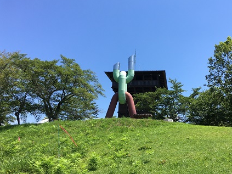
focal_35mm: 37
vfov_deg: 38.6
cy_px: 94
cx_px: 138
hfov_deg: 49.9
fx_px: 248
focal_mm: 4.15
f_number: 2.2
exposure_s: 1/938
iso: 25
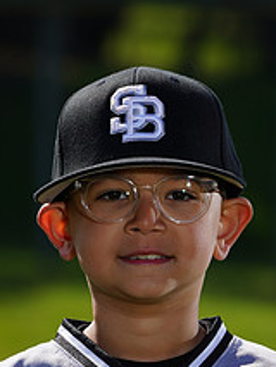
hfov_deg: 2.4
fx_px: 6606
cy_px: 493
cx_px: 125
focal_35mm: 622
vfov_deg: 3.2
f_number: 8
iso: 100
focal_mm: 238
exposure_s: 1/250
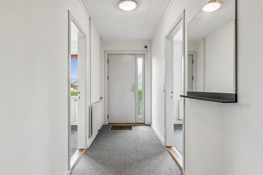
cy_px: 88
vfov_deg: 60.7
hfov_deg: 82.6
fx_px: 150
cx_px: 132
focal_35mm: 20
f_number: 8
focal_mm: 20.5
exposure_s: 1/2.5
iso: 200
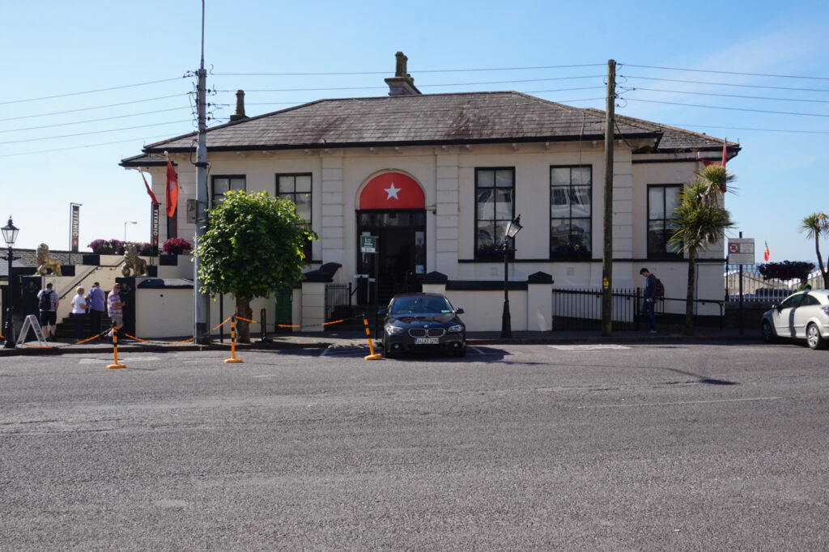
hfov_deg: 53.1
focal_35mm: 36
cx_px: 414
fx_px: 829
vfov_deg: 36.8
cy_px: 276
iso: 100
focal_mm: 24
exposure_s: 1/80
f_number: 13
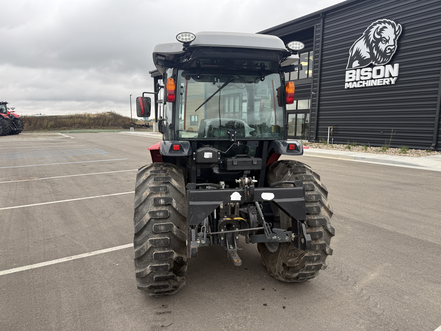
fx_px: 306
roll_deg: -0.3
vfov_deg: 56.8
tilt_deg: -6.3
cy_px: 166
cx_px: 220
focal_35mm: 24
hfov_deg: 71.6
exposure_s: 1/822
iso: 80
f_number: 1.78
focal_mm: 6.76
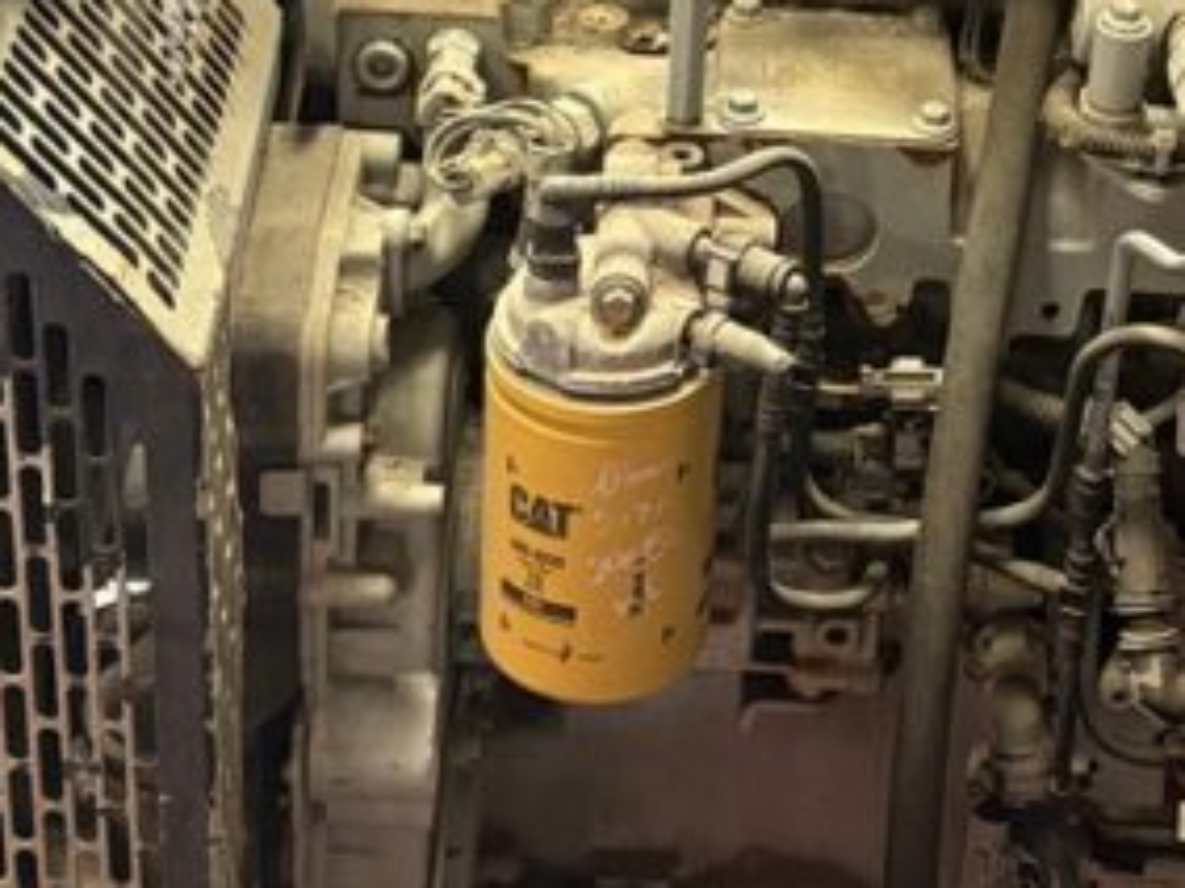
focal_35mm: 94
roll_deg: -4.9
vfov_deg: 15.4
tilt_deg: -28.4
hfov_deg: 20.7
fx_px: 3217
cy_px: -46
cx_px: 863
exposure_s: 1/60
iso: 250
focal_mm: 5.96
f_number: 1.6
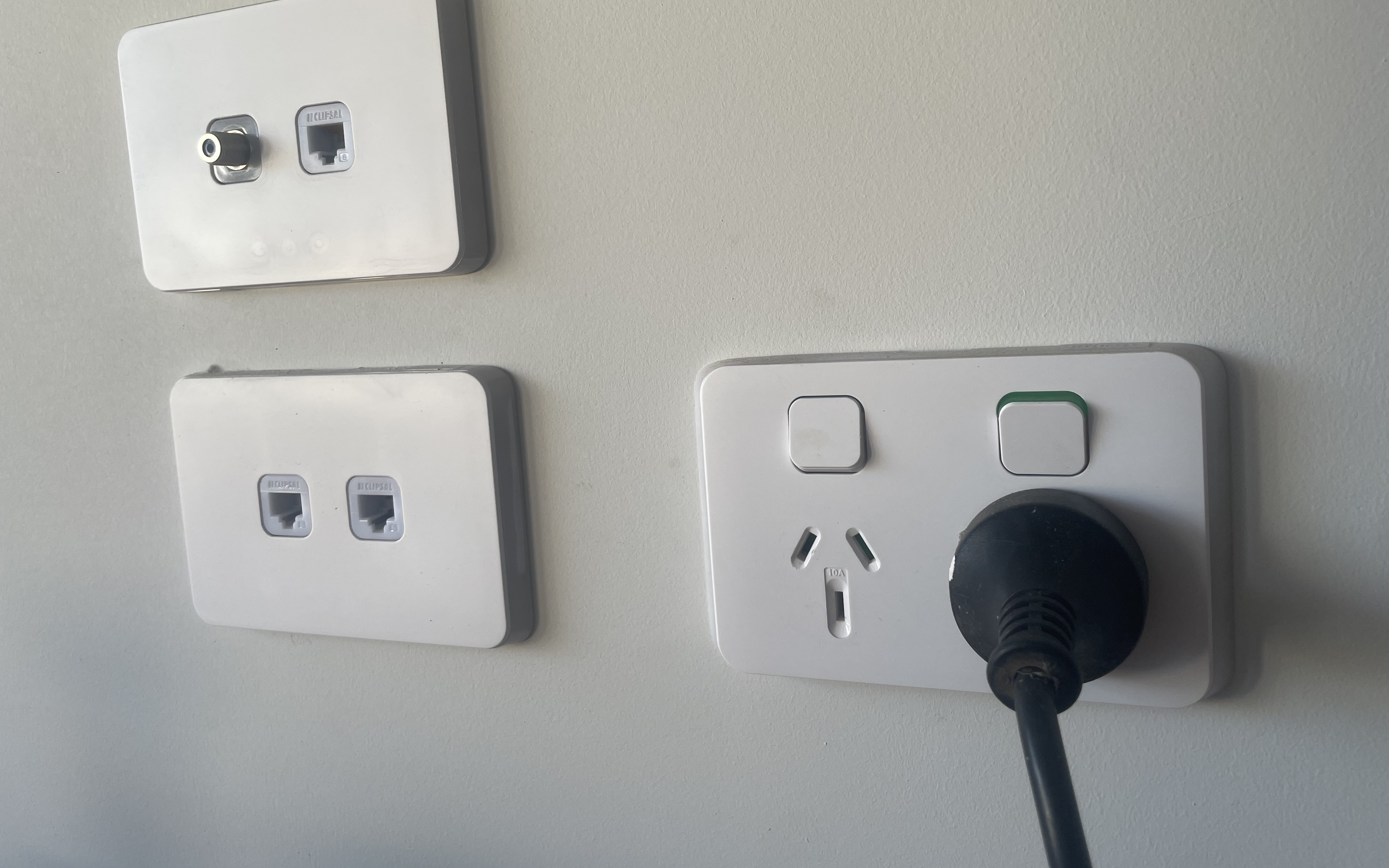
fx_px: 1060
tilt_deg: -7.3
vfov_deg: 44.4
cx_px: 703
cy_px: 378
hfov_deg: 66.5
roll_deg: +4.7
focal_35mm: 28
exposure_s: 1/121
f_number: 1.6
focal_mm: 4.2
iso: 32
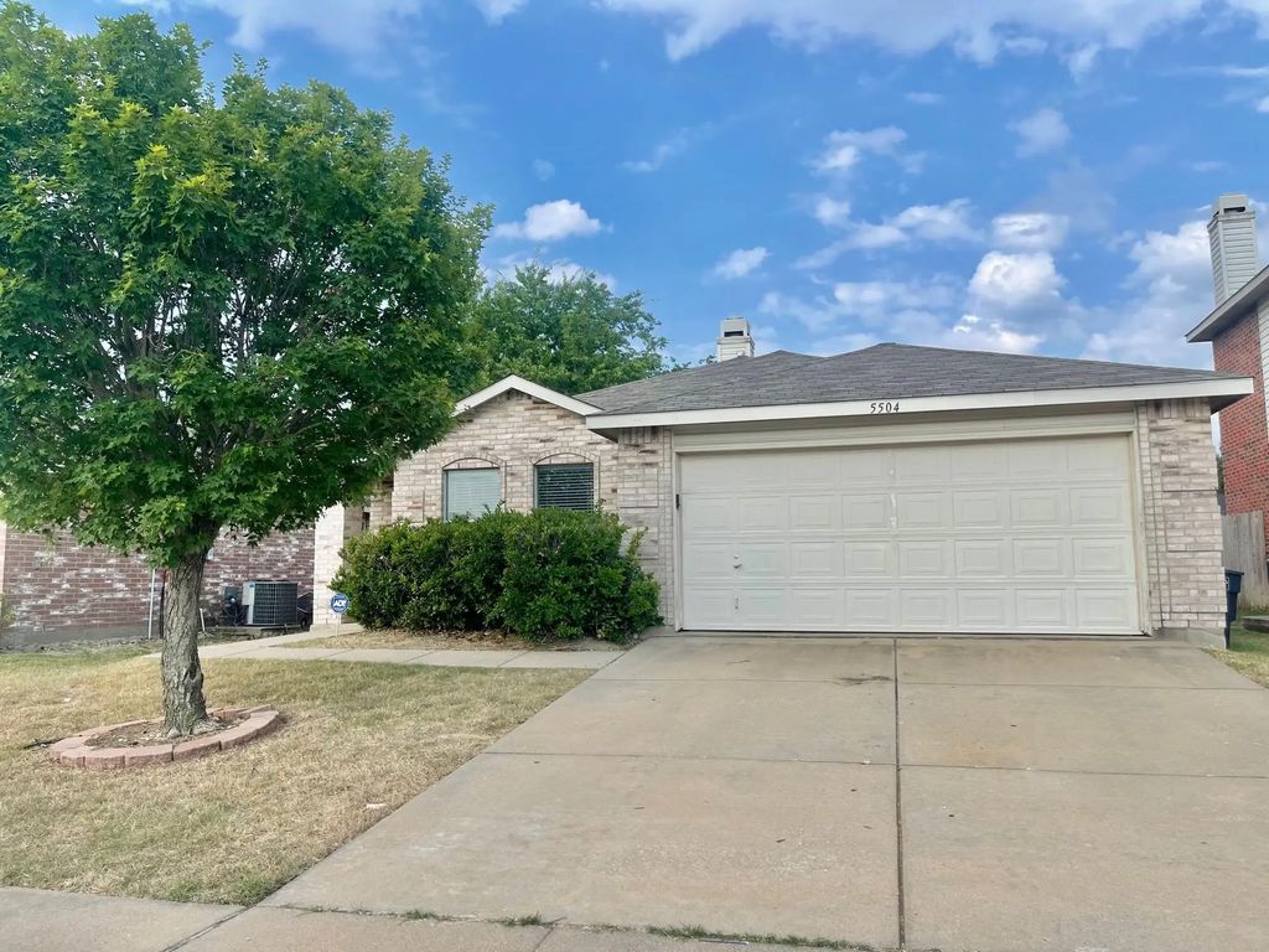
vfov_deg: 53.1
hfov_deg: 67.3
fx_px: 953
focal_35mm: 26
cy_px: 476
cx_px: 634
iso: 32
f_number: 1.6
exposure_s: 1/2786
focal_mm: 5.1
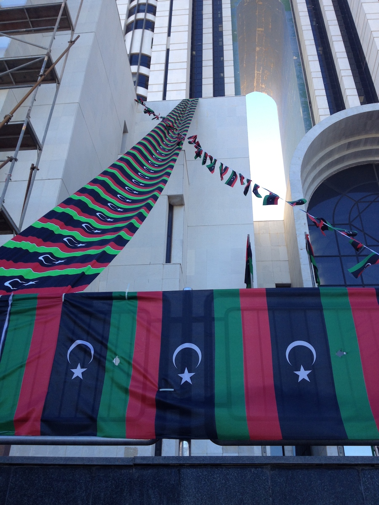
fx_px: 511
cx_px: 190
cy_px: 252
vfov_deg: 52.6
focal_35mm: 35
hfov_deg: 40.7
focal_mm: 4.28
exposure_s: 1/325
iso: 50
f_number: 2.4
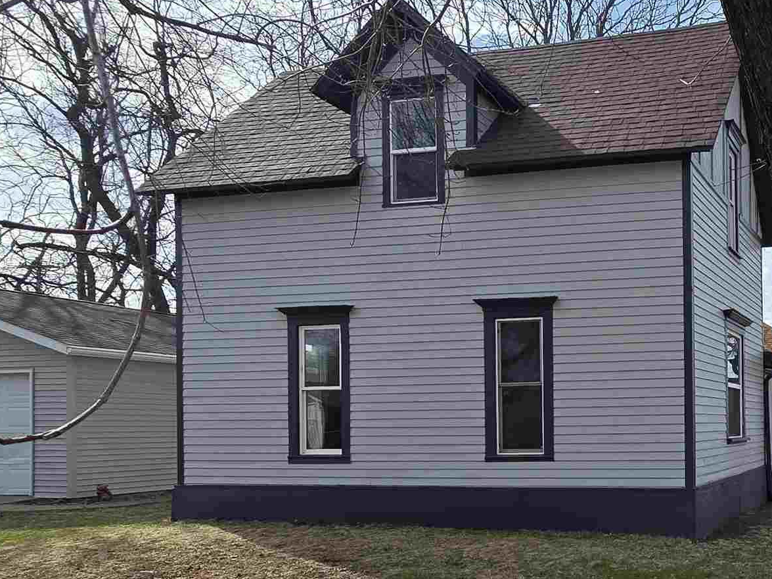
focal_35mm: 34
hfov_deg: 46.8
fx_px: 758
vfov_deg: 40.6
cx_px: 739
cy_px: 433
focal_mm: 2.2
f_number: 2.2
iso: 50
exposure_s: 1/2204
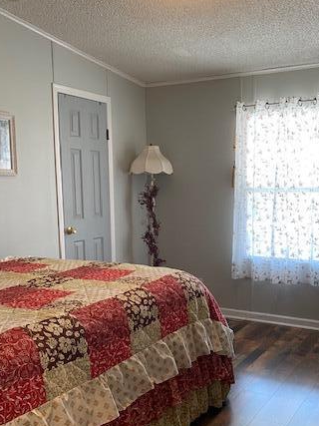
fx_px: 479
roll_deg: +0.8
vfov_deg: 47.7
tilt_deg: -6.9
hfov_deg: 36.7
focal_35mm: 39
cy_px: 247
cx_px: 182
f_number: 1.8
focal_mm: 4.25
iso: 125
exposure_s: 1/60
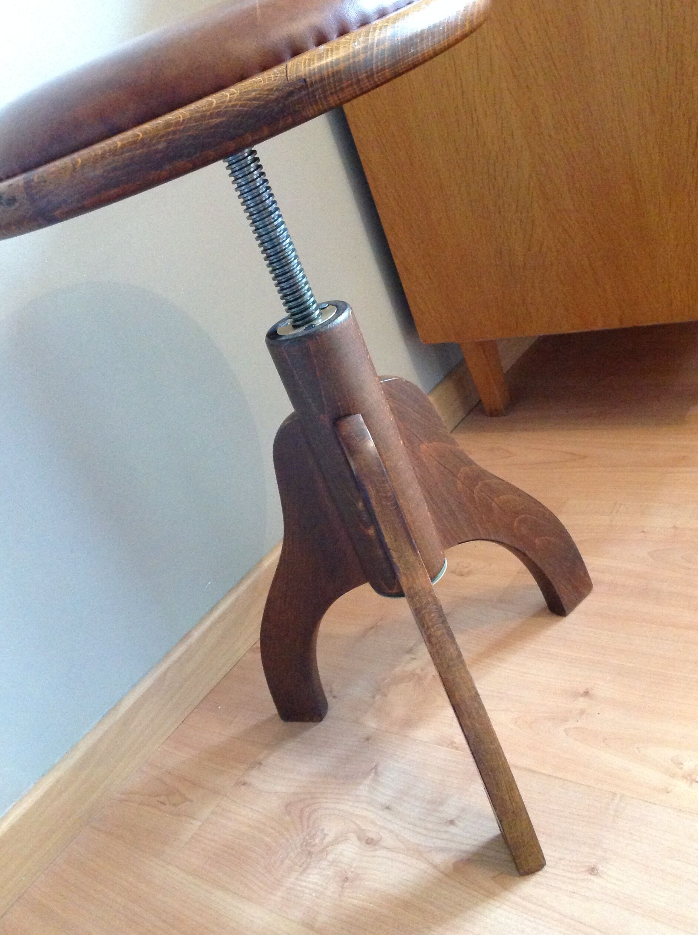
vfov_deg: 51.4
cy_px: 478
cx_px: 353
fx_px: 971
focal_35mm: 36
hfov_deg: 39.6
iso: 500
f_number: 2.4
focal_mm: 4.28
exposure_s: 1/15
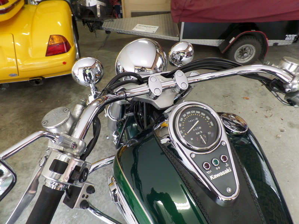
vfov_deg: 58.9
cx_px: 150
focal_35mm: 23
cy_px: 112
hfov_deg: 73.9
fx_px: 199
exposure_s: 1/30
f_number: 2.8
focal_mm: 4.1
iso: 240
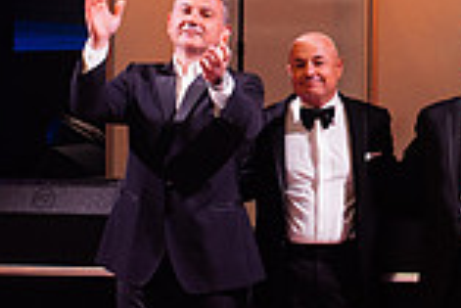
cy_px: 66
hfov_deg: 15.0
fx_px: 1730
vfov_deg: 10.2
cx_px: 417
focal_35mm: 135
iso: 2000
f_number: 5
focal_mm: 35
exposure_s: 1/200
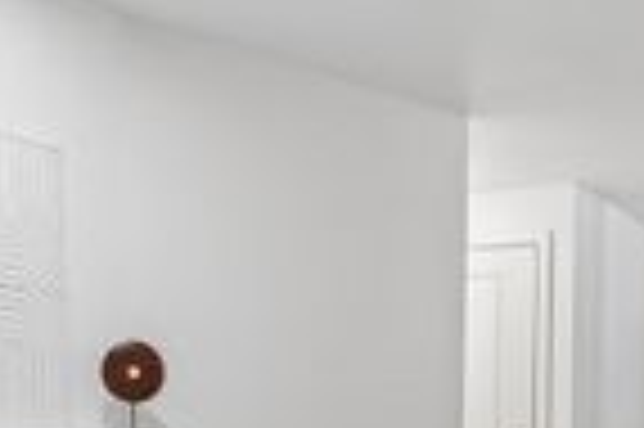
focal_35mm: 56
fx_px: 1001
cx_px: 464
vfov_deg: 23.0
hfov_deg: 35.1
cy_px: 439
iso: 1600
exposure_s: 1/60
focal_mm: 16
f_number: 6.3
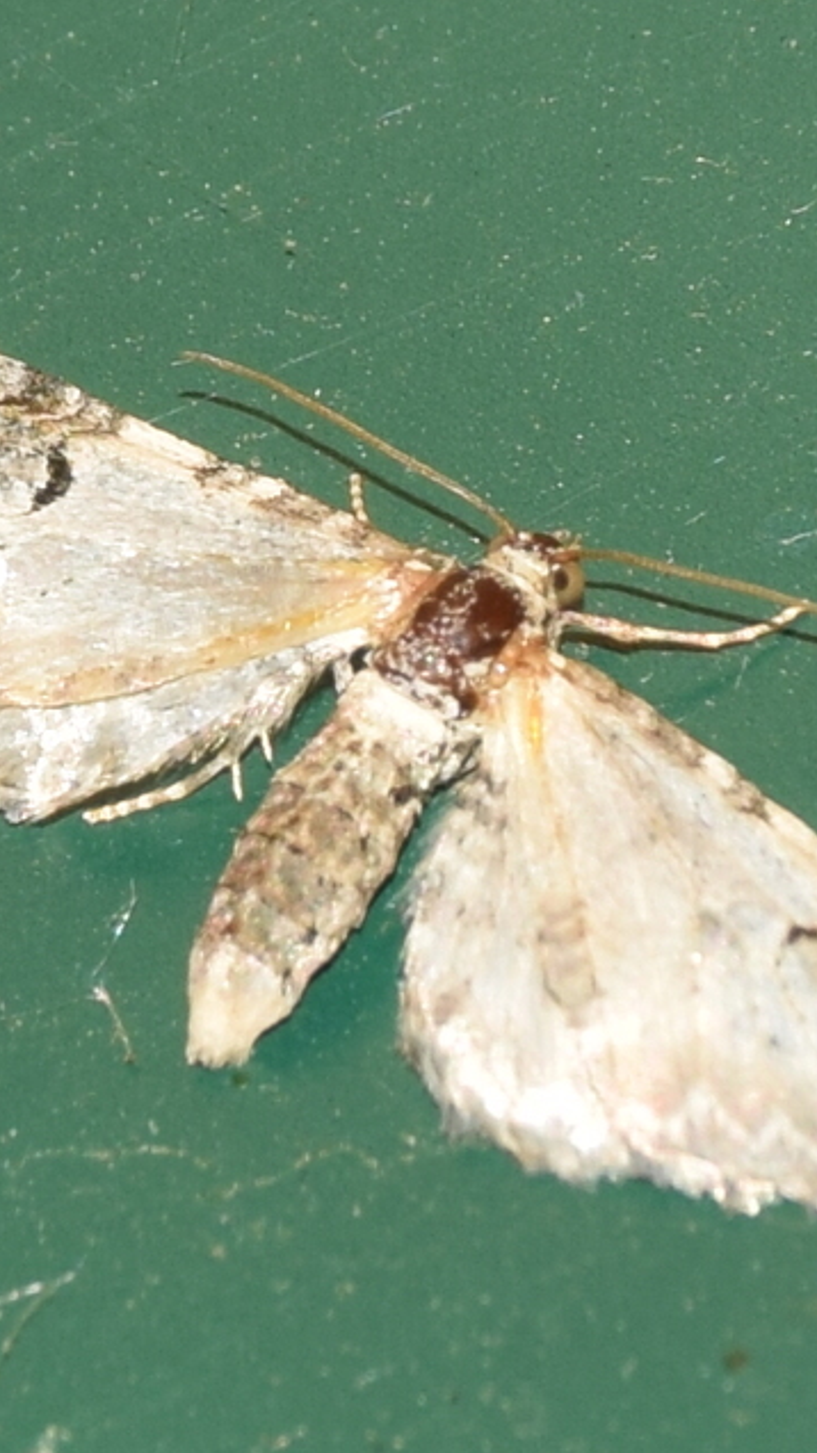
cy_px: 728
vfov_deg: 6.5
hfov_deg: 3.7
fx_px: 12756
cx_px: 487
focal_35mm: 331
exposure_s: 1/160
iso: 100
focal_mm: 140
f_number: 13
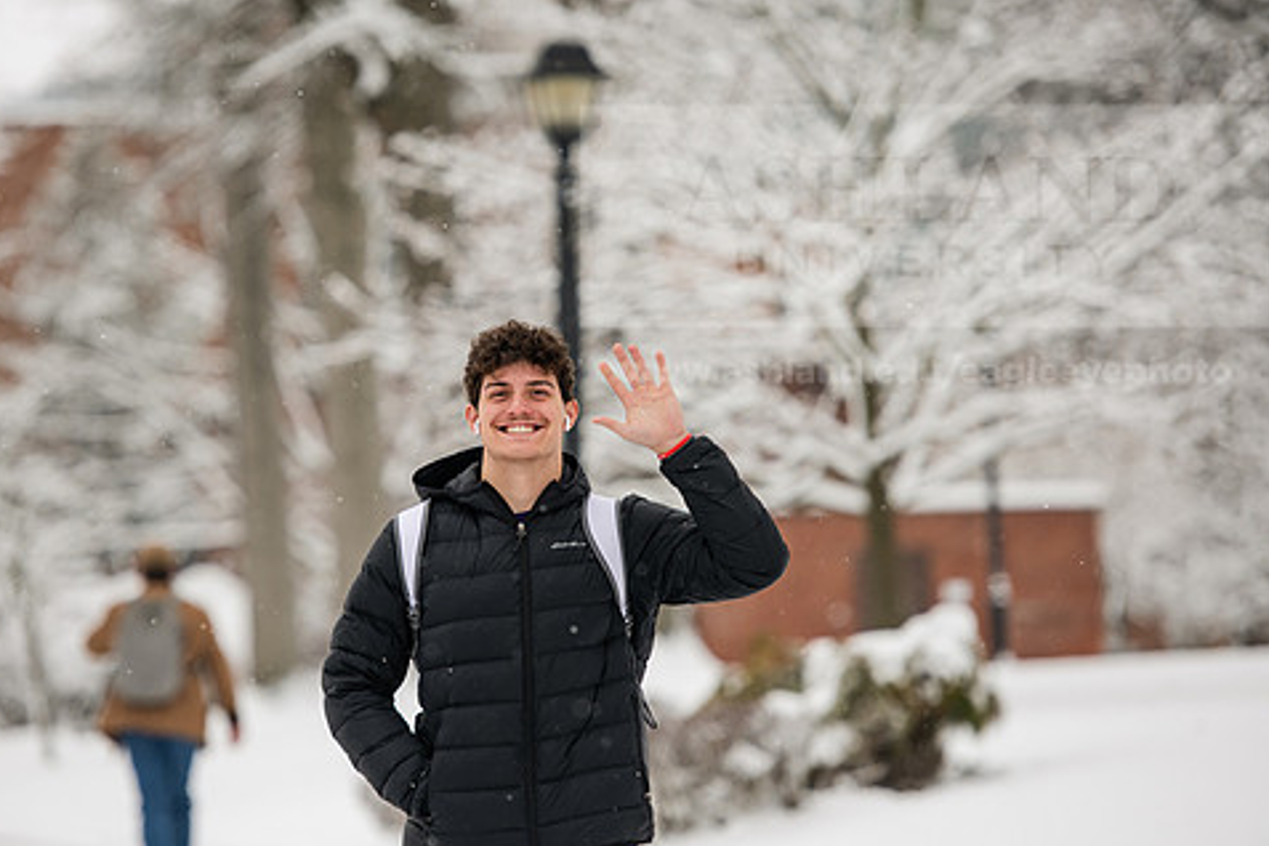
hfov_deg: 9.7
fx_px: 7508
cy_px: 427
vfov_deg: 6.4
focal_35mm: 213
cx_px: 500
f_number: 3.2
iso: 100
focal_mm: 175
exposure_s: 1/500
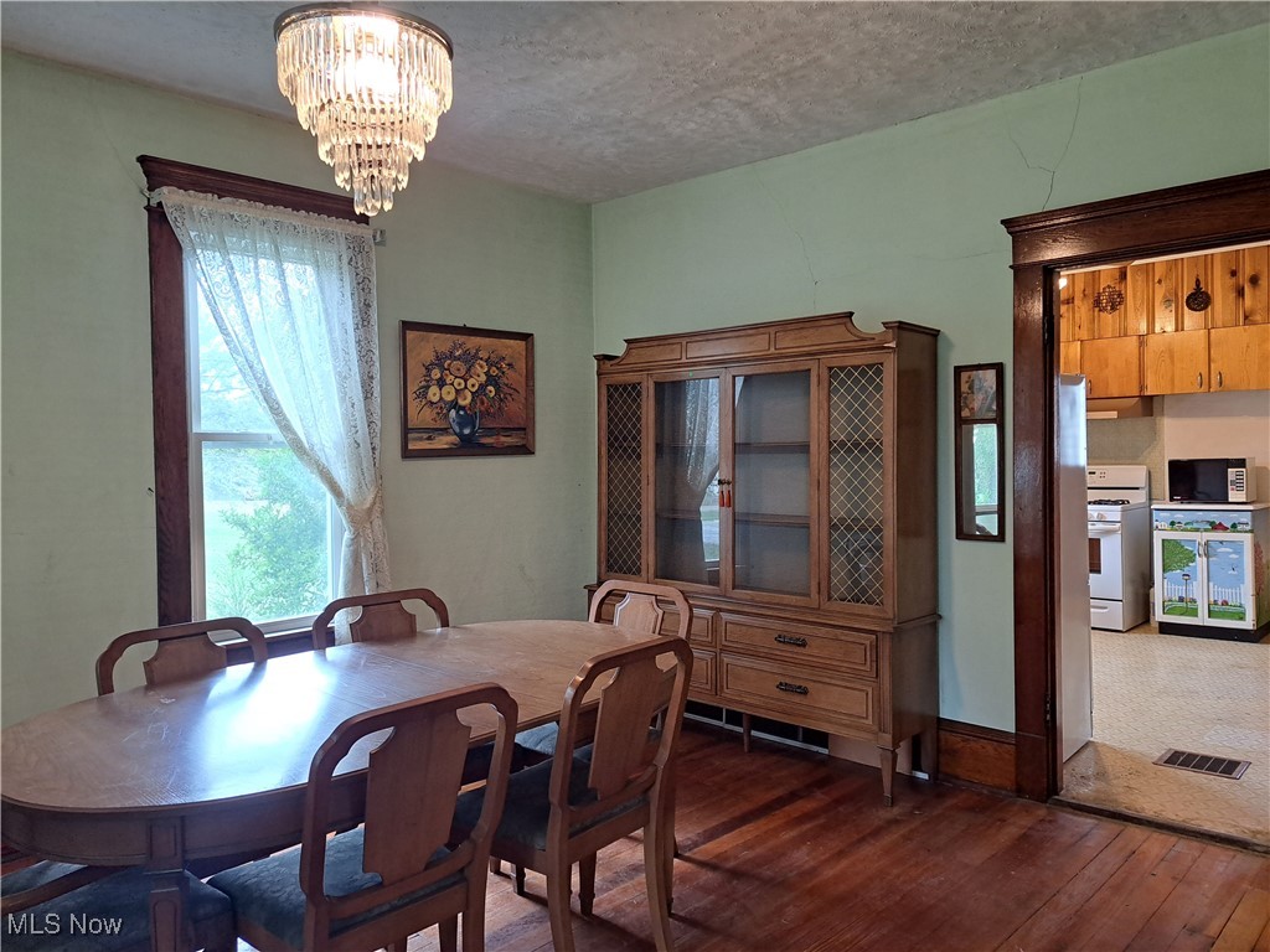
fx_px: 881
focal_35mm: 24
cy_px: 476
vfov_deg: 56.8
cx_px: 635
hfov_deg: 71.6
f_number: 1.8
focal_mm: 5.23
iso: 125
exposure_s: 1/60
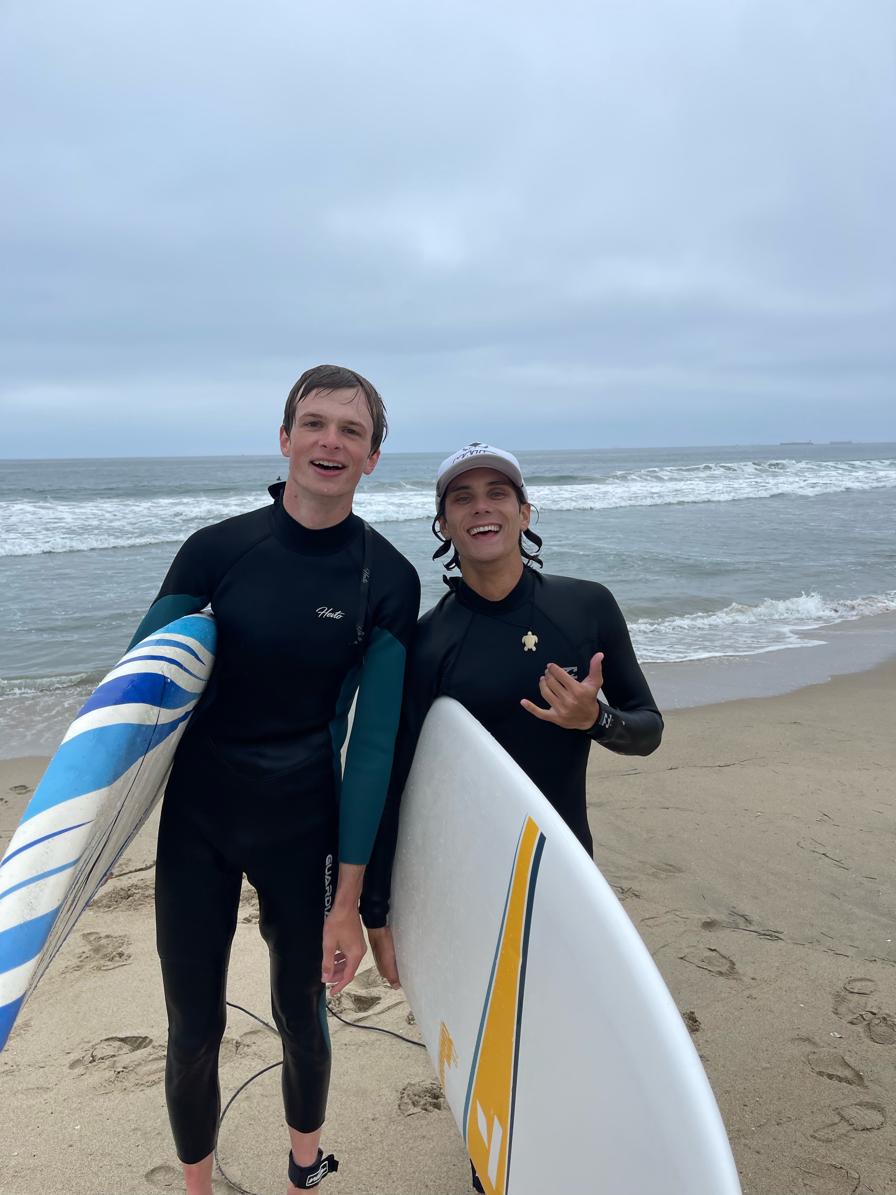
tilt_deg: -12.0
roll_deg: -0.6
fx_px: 897
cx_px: 448
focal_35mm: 26
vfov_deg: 67.3
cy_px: 598
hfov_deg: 53.1
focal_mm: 5.1
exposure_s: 1/1087
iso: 32
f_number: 1.6
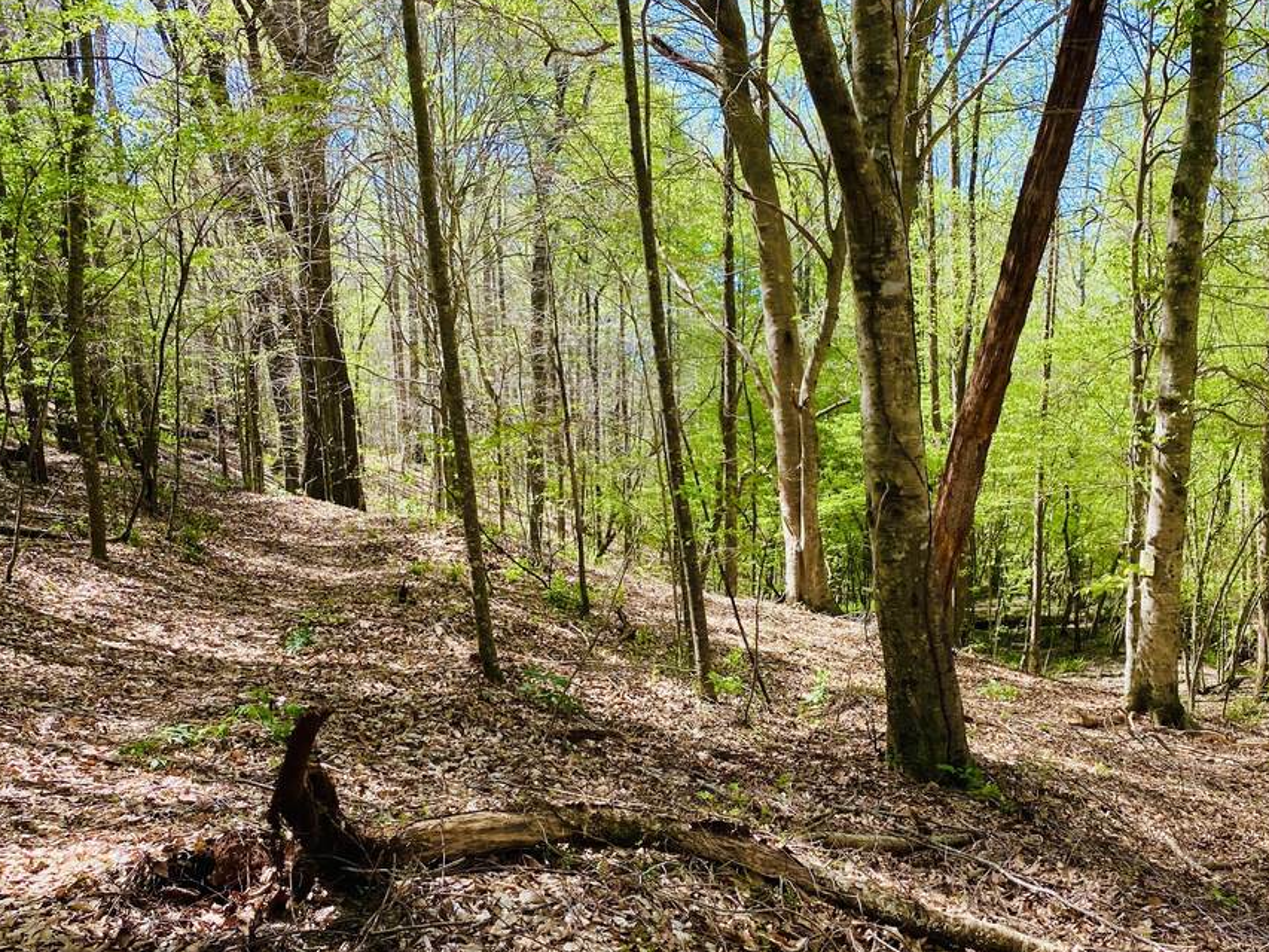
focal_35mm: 39
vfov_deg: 36.4
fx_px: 1430
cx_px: 738
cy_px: 647
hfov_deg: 47.7
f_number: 1.8
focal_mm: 4.25
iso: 32
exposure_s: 1/335
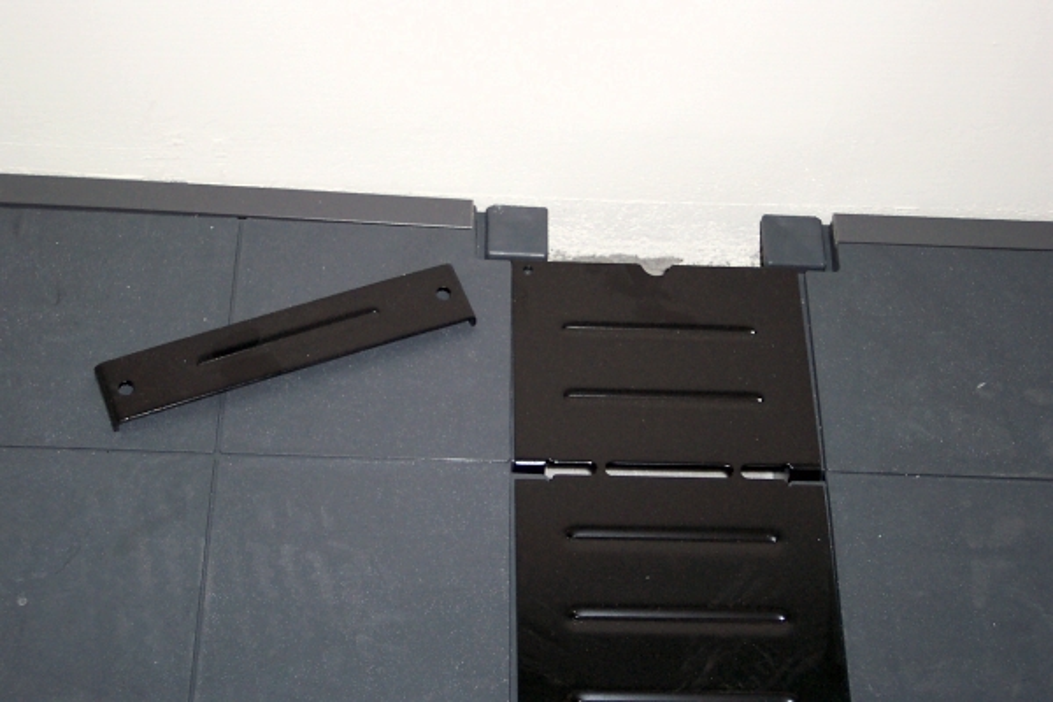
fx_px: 1843
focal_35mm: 63
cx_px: 526
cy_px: 351
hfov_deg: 31.9
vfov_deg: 21.6
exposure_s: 1/45
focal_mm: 13.3
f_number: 3.4
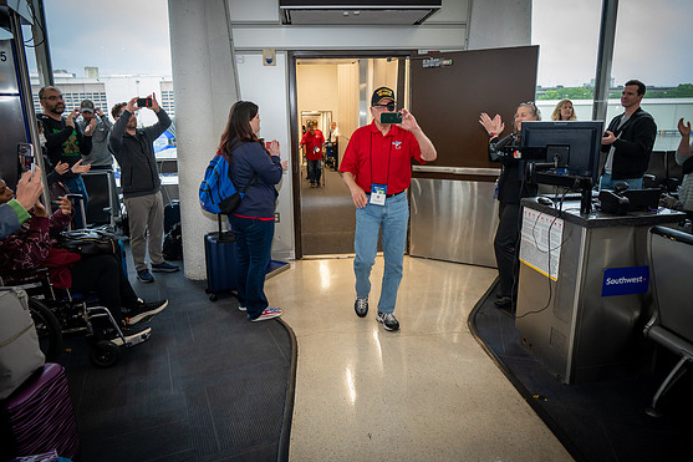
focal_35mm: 25
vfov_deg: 51.3
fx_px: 481
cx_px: 343
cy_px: 227
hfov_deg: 71.5
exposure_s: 1/100
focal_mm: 24
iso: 2800
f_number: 5
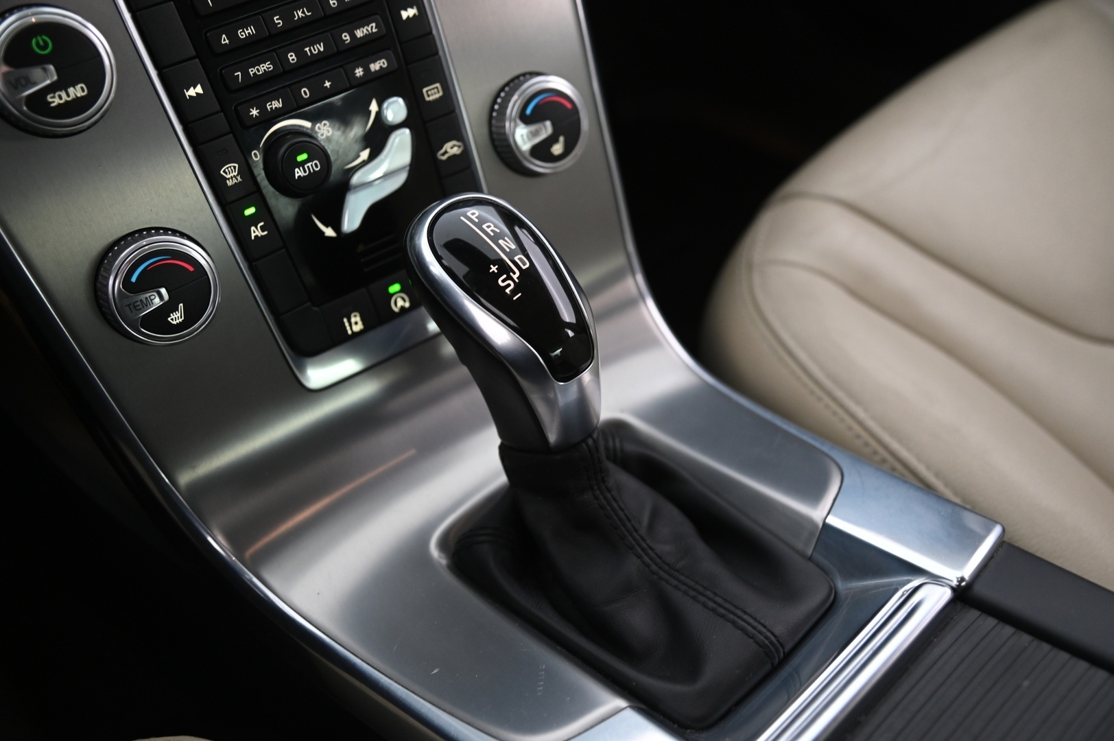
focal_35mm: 40
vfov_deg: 33.3
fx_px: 1237
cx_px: 557
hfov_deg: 48.5
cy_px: 370
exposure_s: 1/15
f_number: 4
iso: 2000
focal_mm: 40
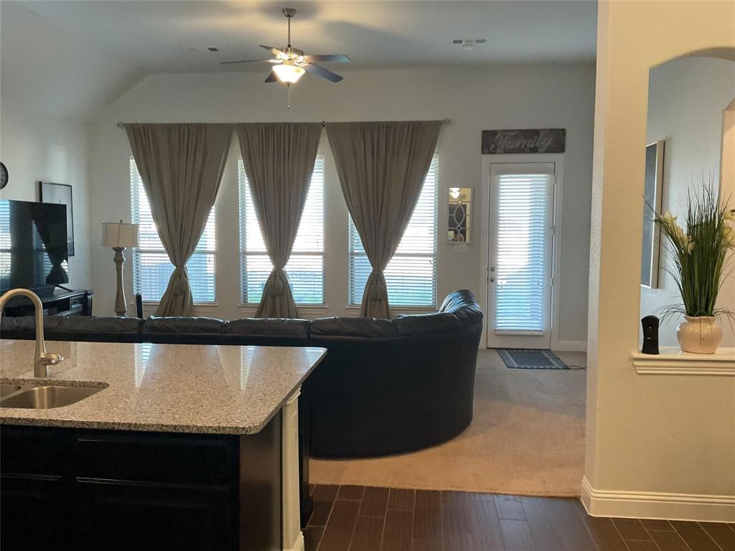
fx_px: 616
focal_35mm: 29
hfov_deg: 61.7
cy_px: 276
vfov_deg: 48.2
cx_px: 368
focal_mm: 3
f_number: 1.8
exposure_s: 1/60
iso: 160
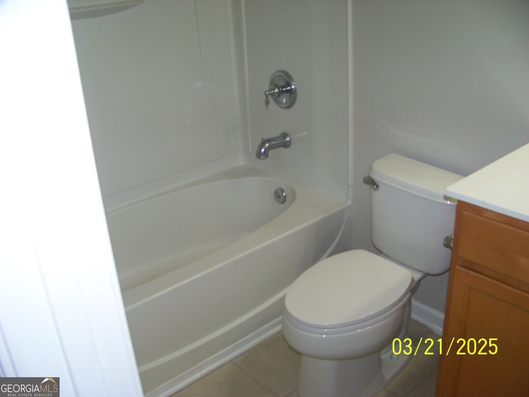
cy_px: 198
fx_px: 550
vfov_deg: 39.7
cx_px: 264
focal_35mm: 36
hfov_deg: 51.4
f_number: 2.8
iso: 64
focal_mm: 5.85
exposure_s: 1/30
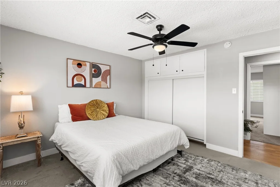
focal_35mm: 17
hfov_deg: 93.3
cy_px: 94
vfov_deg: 70.5
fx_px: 132
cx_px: 140
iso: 400
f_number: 8
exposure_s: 1/20
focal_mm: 17
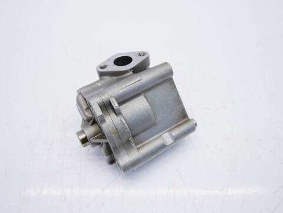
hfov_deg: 60.0
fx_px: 245
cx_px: 142
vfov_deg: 46.8
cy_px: 106
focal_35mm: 30
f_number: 3.7
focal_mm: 15
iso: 200
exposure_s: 1/125
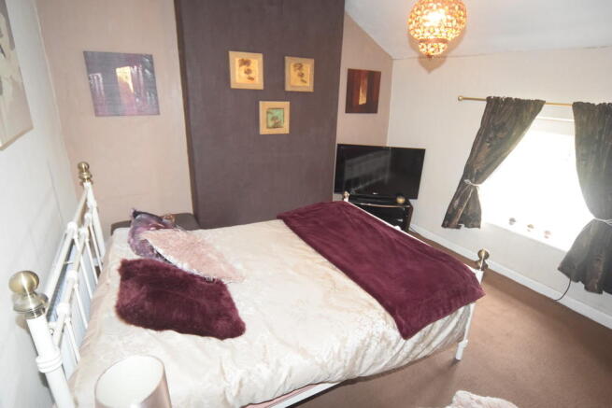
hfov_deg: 90.0
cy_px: 204
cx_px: 306
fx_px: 306
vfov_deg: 67.4
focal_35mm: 18
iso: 3200
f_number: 4.5
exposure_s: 1/60
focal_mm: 12
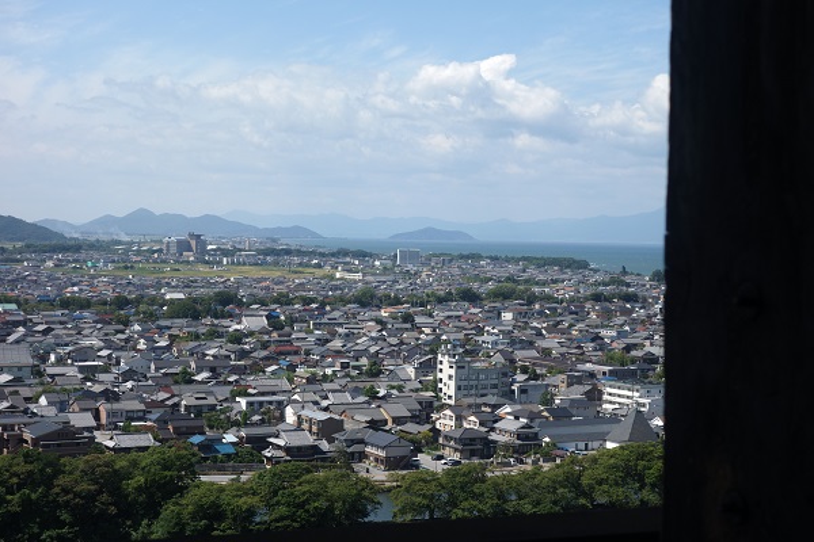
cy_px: 271
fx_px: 1515
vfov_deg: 20.3
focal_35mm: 67
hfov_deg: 30.1
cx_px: 407
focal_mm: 25.02
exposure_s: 1/400
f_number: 5.6
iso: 80
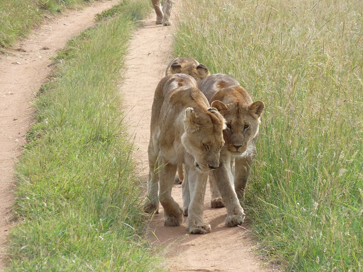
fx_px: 3209
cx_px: 182
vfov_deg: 4.9
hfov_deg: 6.5
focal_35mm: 306
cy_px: 136
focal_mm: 54.4
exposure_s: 1/500
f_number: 4.5
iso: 200
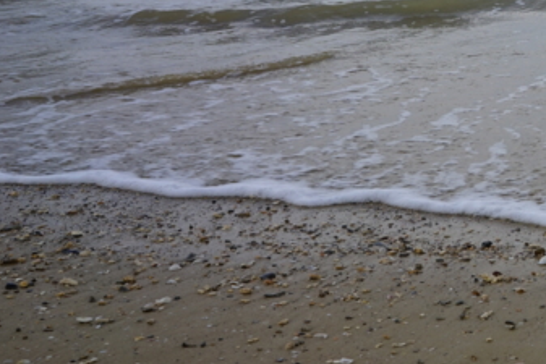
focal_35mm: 85
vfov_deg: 16.0
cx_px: 719
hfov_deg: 21.5
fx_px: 1290
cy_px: 99
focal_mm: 28
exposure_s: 1/100
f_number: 7.1
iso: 100
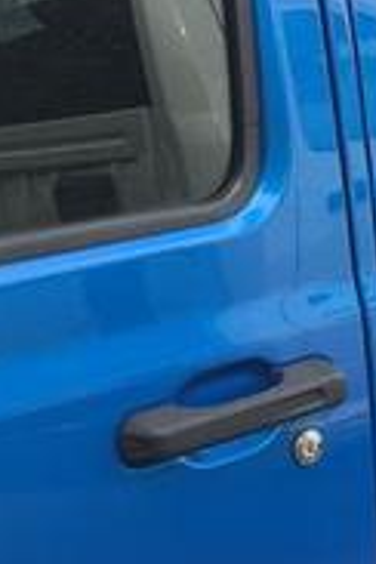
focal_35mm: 89
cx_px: 616
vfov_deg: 22.9
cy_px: 262
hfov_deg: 14.1
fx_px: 1394
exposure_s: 1/159
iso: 25
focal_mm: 3.3
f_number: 2.4
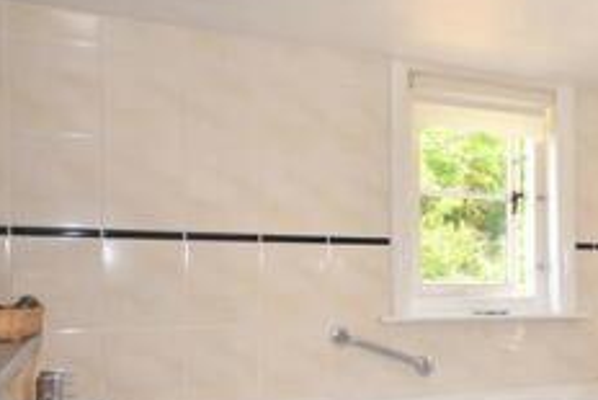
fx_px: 810
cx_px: 629
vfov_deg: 27.5
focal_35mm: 49
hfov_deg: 35.7
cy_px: 280
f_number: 5
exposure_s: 1/80
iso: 200
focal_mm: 11.5
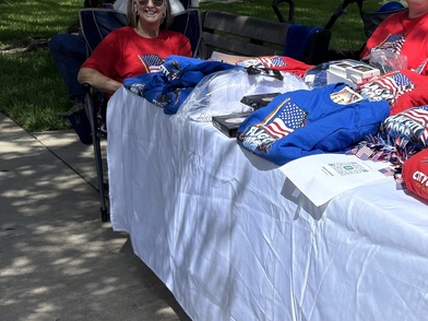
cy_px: 226
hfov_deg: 26.4
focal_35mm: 68
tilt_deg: -17.6
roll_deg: -0.3
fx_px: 841
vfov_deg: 21.5
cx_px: 468
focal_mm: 5.96
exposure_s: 1/4255
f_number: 1.6
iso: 50
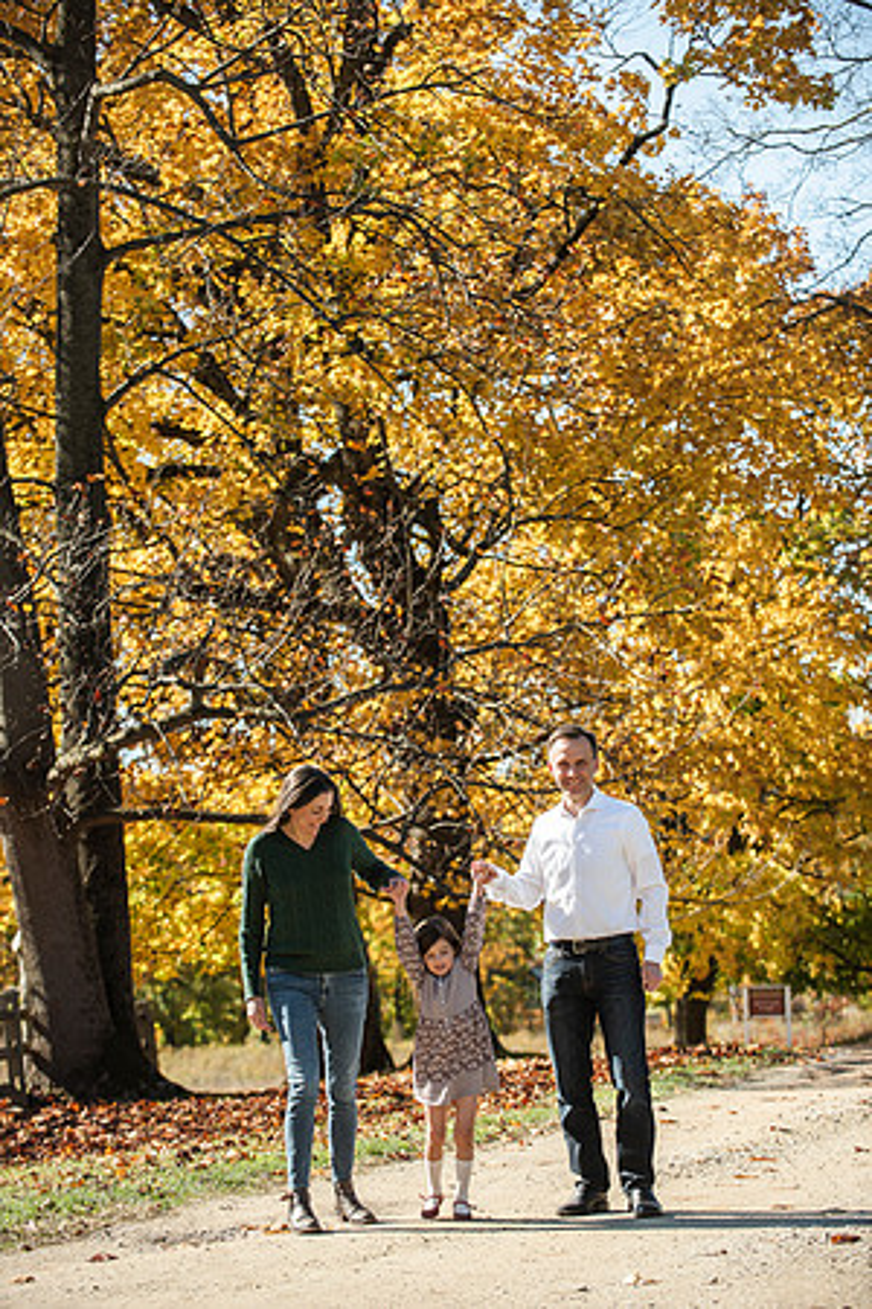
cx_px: 436
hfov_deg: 14.0
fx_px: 3560
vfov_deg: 20.8
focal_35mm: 98
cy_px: 654
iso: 500
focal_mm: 98
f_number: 4
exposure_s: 1/2500
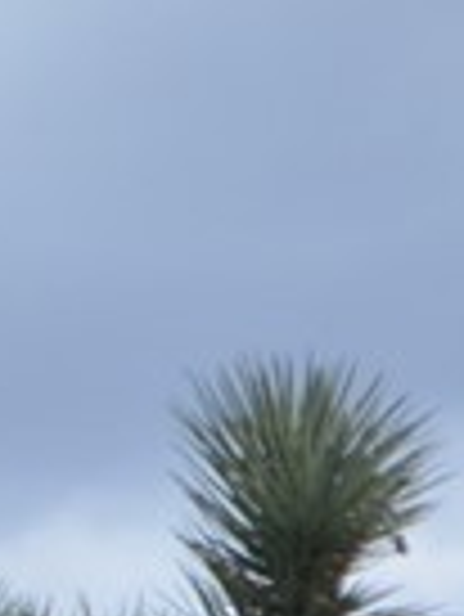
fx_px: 11185
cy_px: 1151
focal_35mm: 627
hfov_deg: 2.3
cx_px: -1261
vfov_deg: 3.1
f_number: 6.3
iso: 400
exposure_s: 1/1600
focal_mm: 55
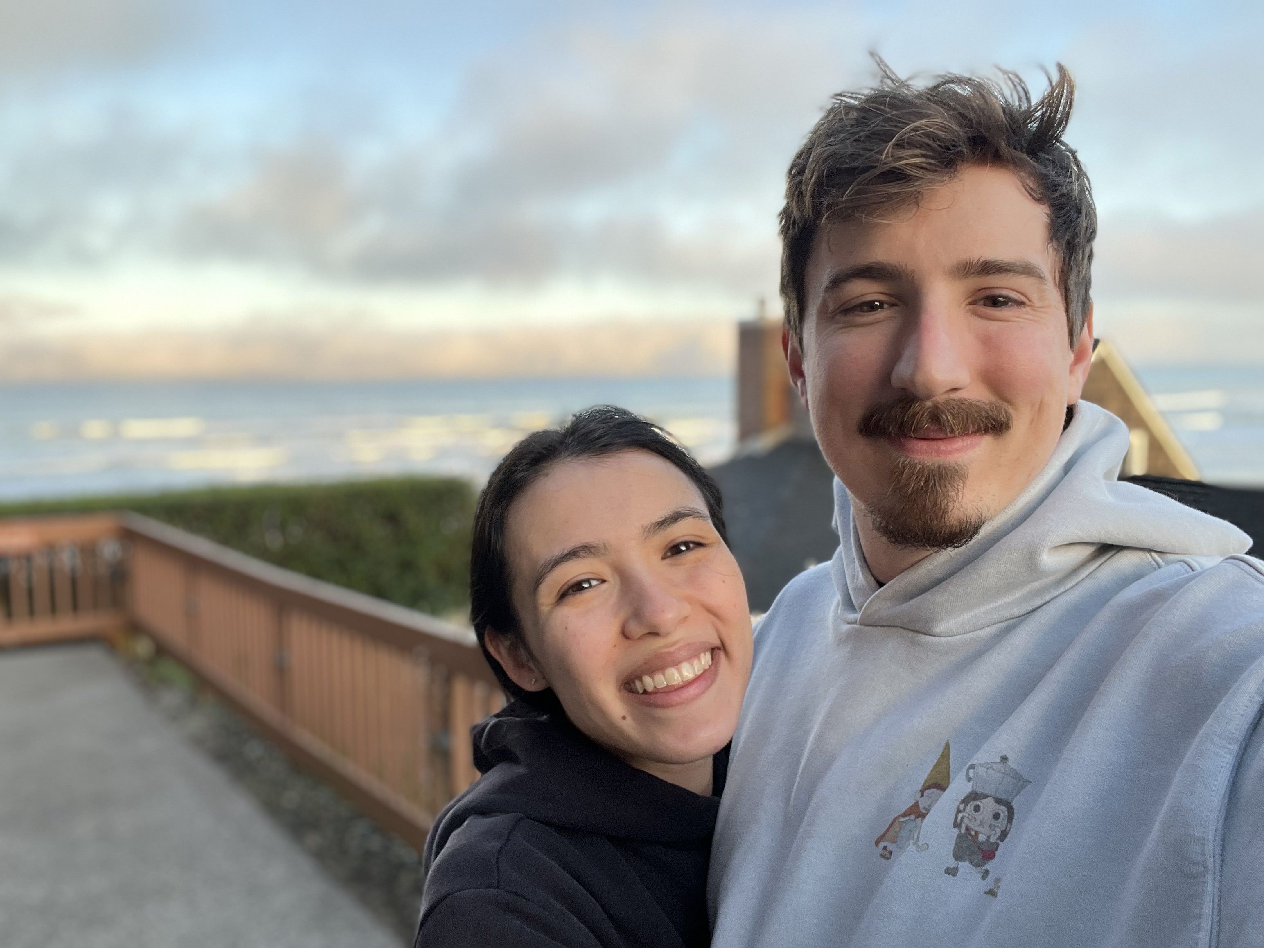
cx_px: 632
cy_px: 474
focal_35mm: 30
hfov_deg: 60.0
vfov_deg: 46.8
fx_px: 1095
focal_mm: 2.71
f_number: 2.2
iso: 64
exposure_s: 1/121
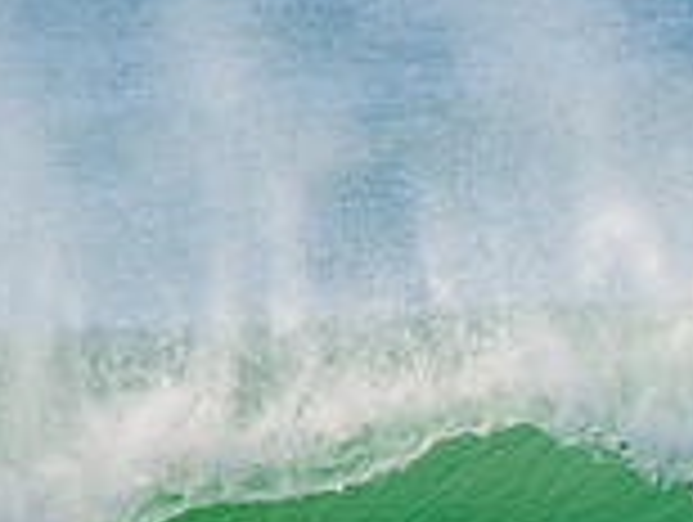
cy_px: 718
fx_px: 36252
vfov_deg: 0.8
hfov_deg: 1.1
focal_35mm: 1808
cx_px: -90
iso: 250
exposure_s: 1/1600
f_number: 5.6
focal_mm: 500
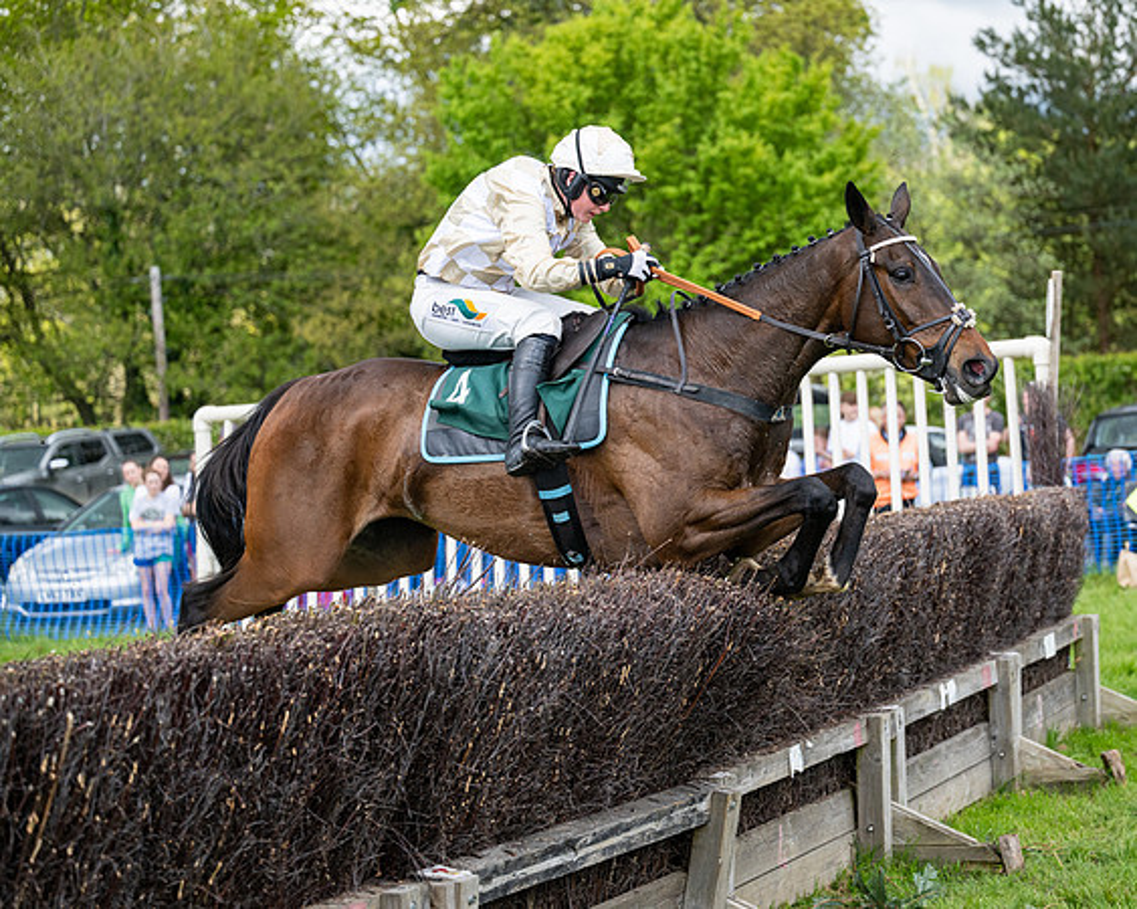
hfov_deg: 24.2
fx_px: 2652
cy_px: 454
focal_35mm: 79
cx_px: 617
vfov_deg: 19.4
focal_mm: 70
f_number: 2.8
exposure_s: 1/2500
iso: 400
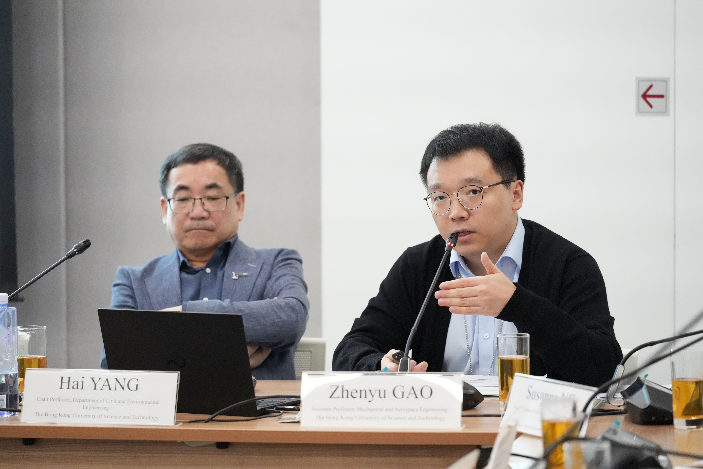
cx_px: 352
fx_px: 3144
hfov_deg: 12.8
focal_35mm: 161
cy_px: 234
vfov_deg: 8.5
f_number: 4
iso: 12800
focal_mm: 161
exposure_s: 1/320
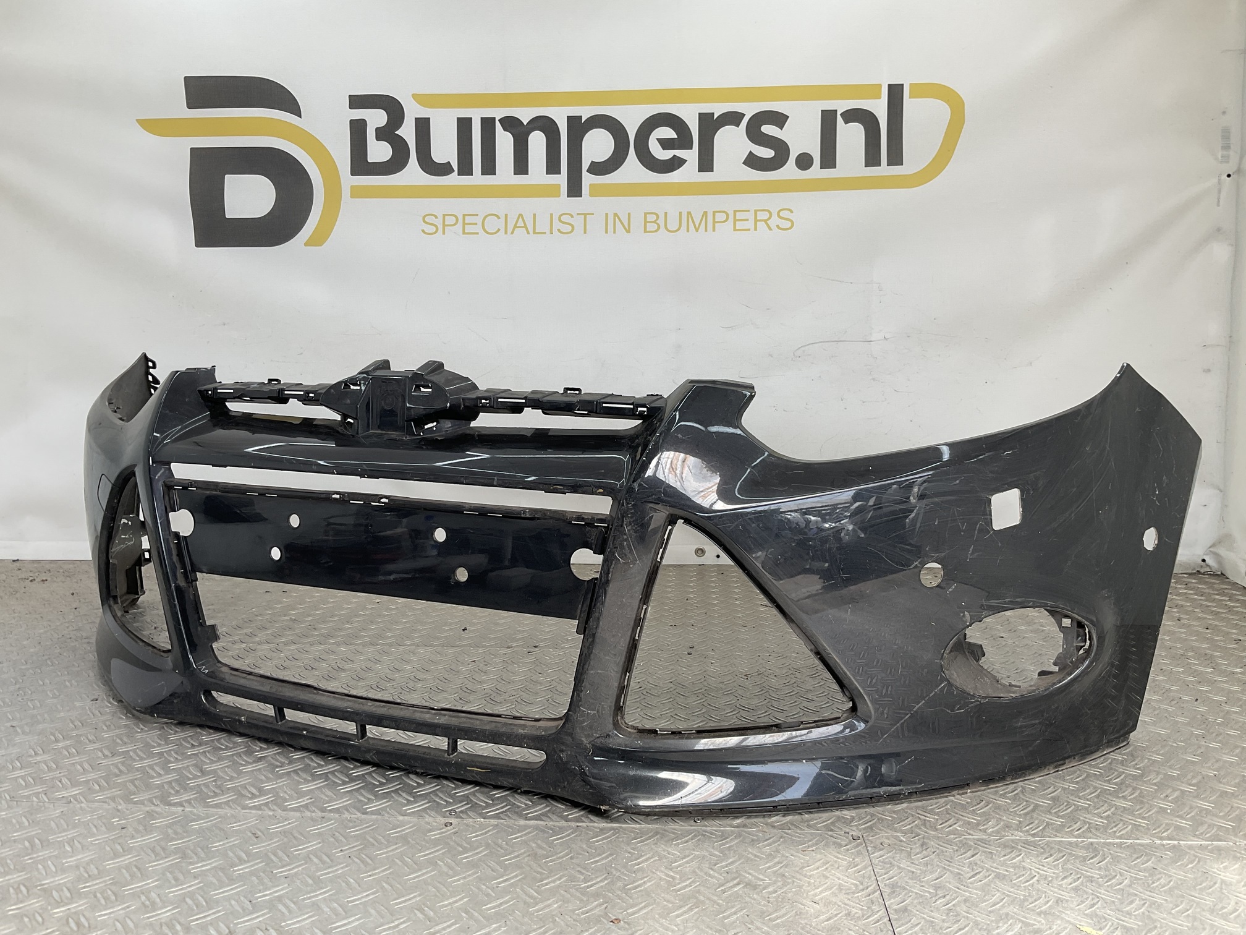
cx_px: 623
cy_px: 468
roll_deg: -1.3
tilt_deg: -6.0
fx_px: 1044
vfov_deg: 48.2
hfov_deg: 61.7
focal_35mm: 29
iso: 16
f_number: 1.8
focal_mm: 3
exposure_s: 1/203
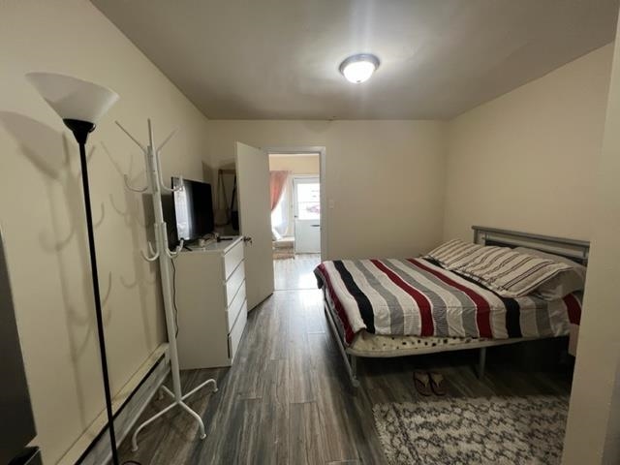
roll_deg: +2.0
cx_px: 310
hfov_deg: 106.2
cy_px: 232
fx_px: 233
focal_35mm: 13
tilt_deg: -7.5
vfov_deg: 89.9
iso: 125
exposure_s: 1/60
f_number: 1.8
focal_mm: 1.57
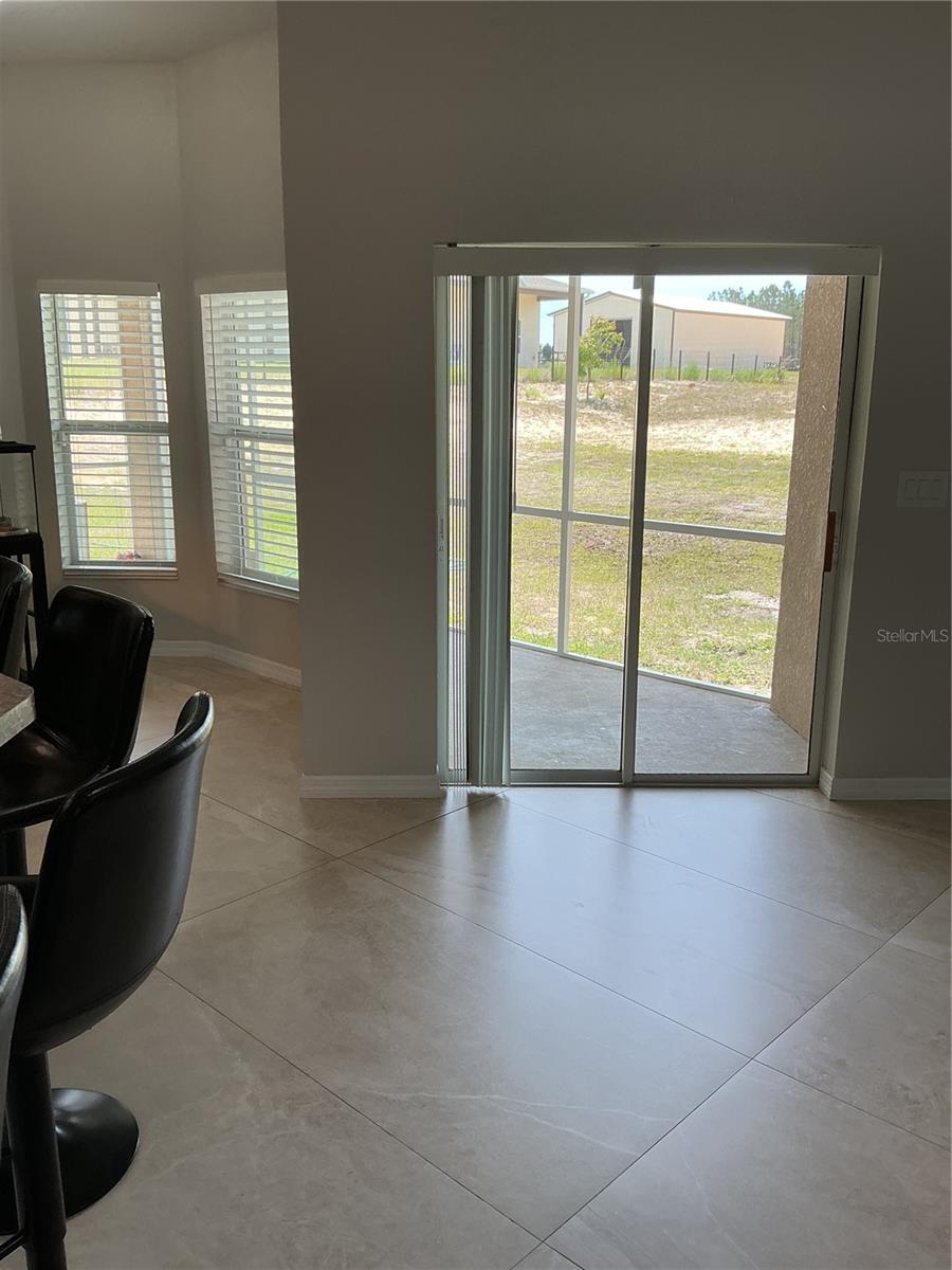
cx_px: 476
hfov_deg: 48.2
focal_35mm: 29
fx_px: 1063
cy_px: 635
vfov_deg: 61.7
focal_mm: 3
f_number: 1.8
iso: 25
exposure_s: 1/120
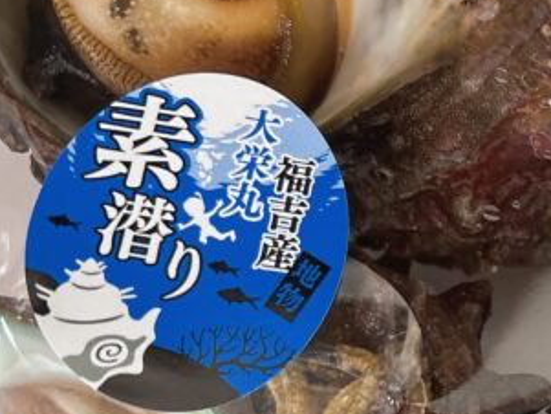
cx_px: 729
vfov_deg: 17.5
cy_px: 368
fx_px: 1322
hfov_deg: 21.2
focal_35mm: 83
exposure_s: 1/60
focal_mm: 5.96
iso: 125
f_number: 1.6
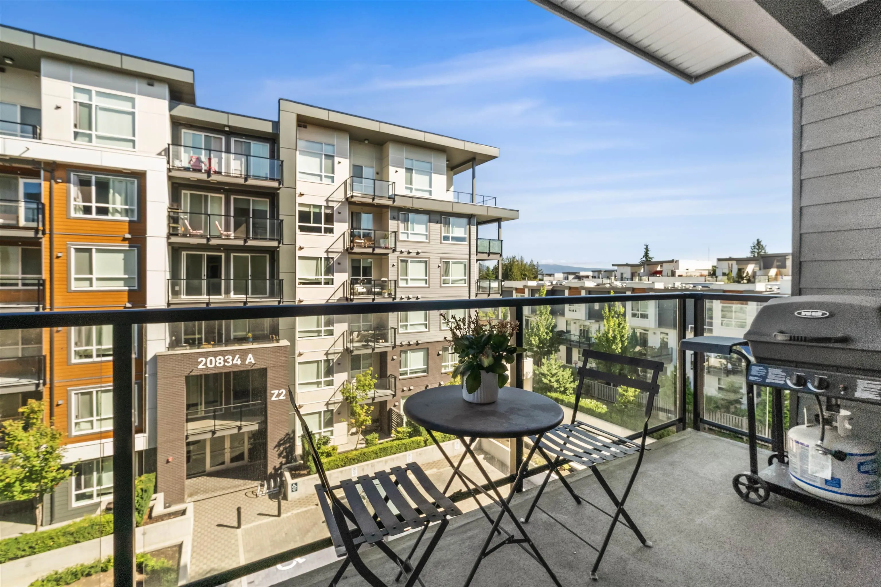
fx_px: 330
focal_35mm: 14
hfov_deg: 106.3
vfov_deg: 83.3
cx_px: 440
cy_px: 294
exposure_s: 1/200
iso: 250
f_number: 9
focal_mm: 9
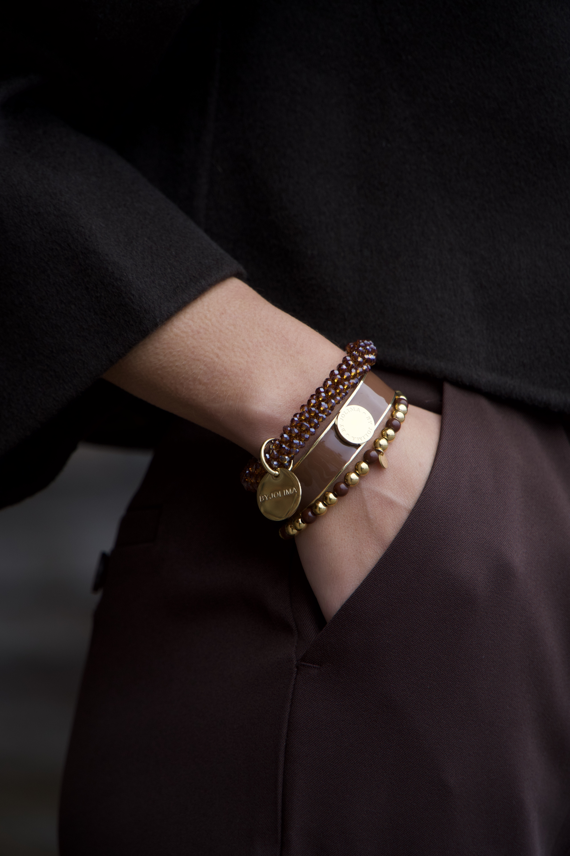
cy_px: 428
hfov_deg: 8.9
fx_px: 3669
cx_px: 285
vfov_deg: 13.3
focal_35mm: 154
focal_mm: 103
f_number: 4
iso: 160
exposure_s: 1/125
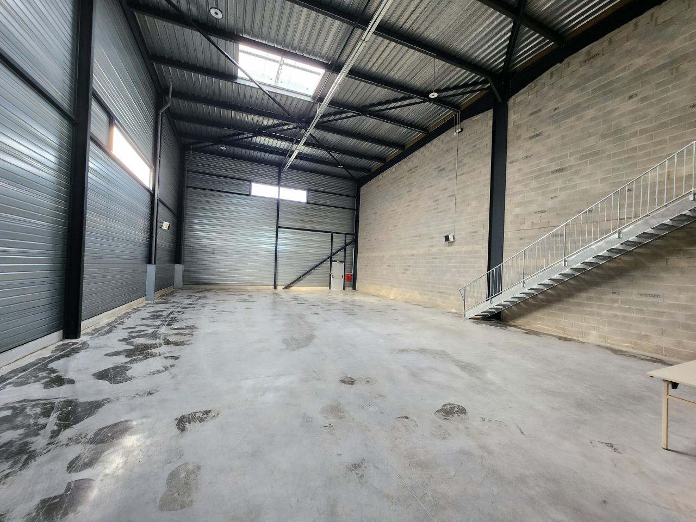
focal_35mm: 13
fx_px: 261
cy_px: 261
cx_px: 348
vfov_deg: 89.9
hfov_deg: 106.2
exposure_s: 1/50
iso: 160
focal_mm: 1.74
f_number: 2.2
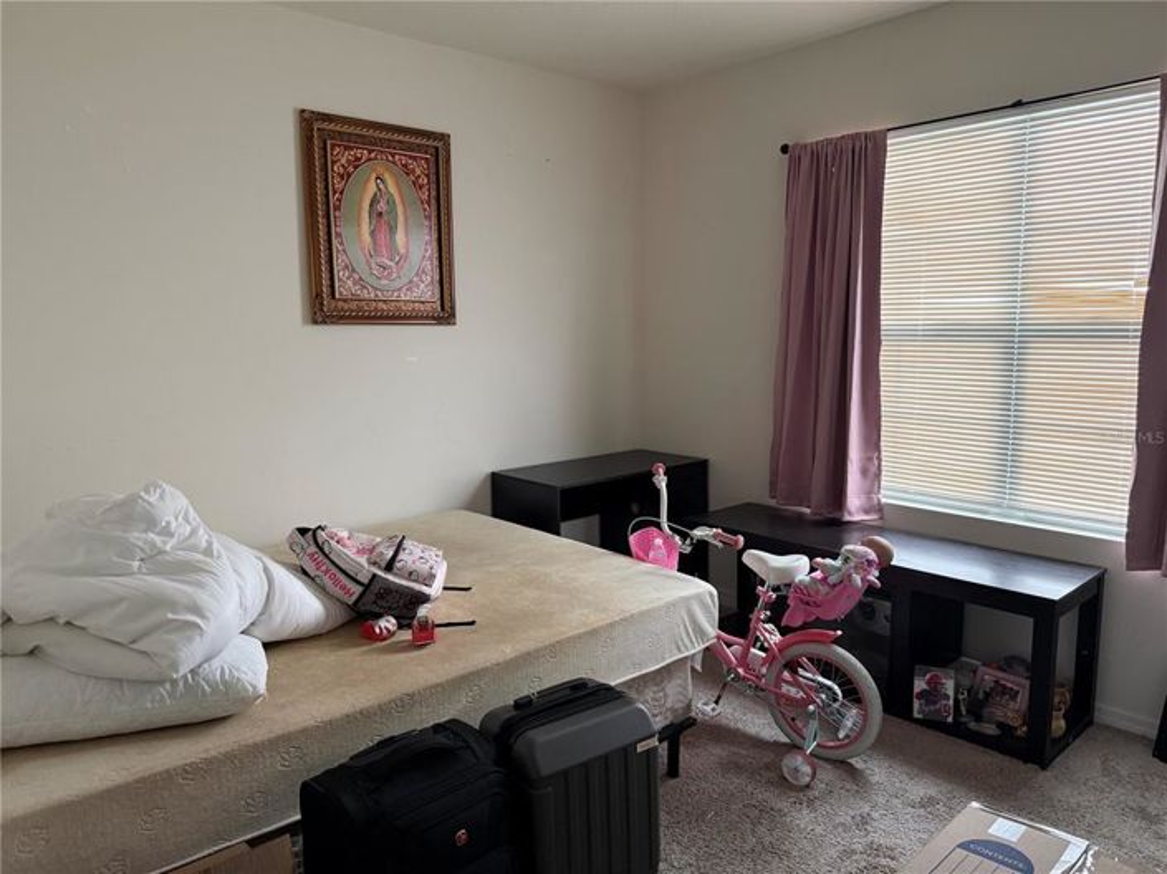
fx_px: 809
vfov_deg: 56.8
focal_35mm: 24
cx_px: 584
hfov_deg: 71.6
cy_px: 437
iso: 320
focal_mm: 6.76
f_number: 1.78
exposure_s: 1/60
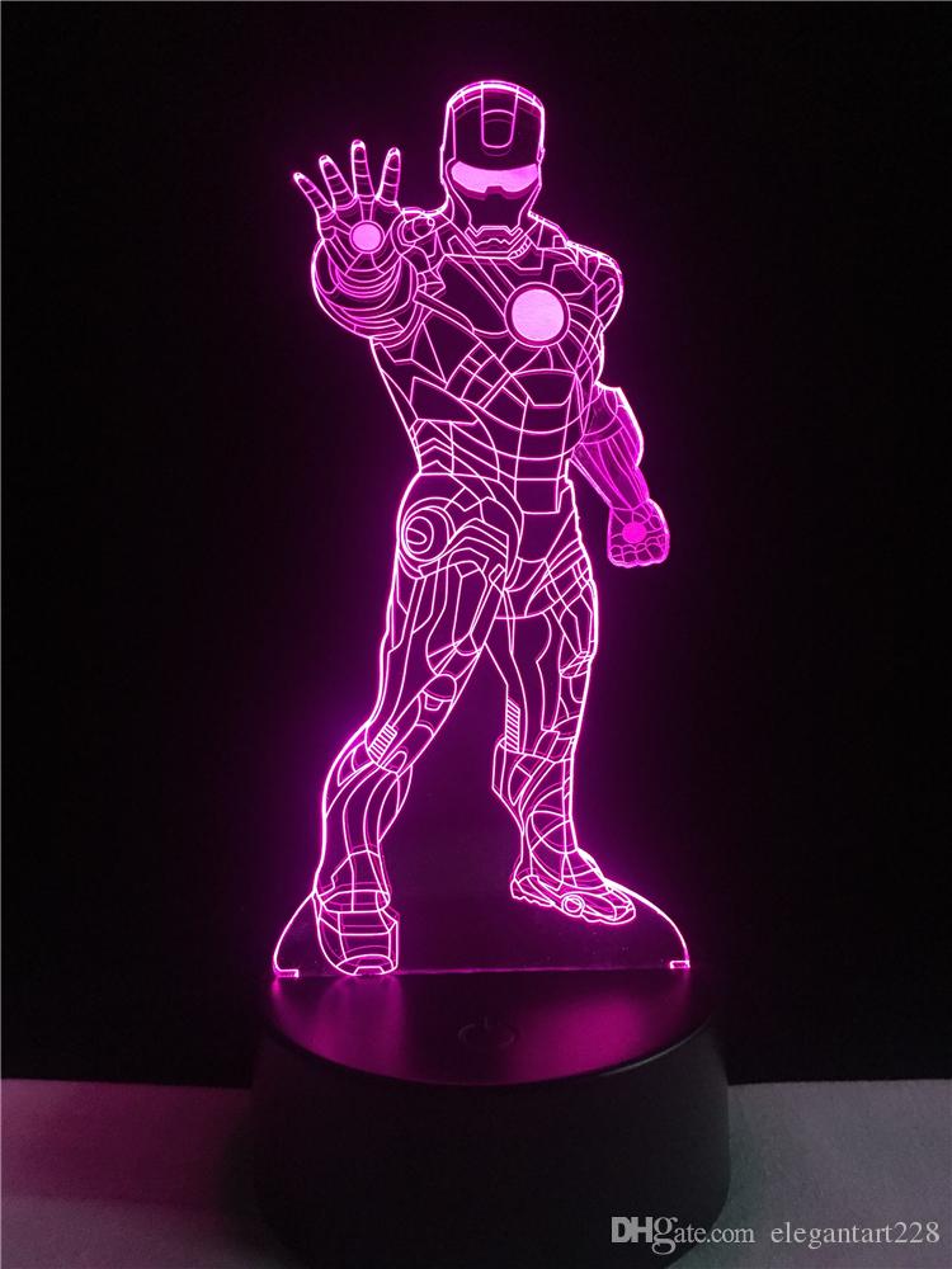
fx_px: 1063
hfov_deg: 48.2
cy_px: 634
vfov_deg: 61.7
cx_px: 476
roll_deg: +0.8
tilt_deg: -6.8
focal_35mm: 29
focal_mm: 4.15
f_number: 2.2
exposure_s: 1/20
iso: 250
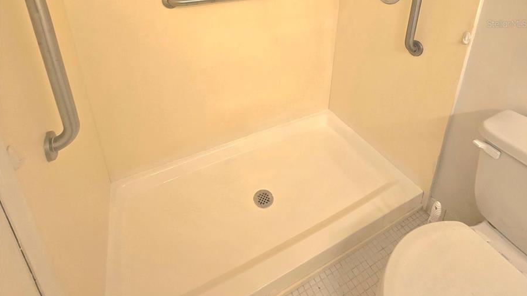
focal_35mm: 19
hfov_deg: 89.6
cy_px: 24
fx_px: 265
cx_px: 264
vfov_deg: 50.8
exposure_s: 1/60.2
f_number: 2.2
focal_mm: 1.7
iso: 125
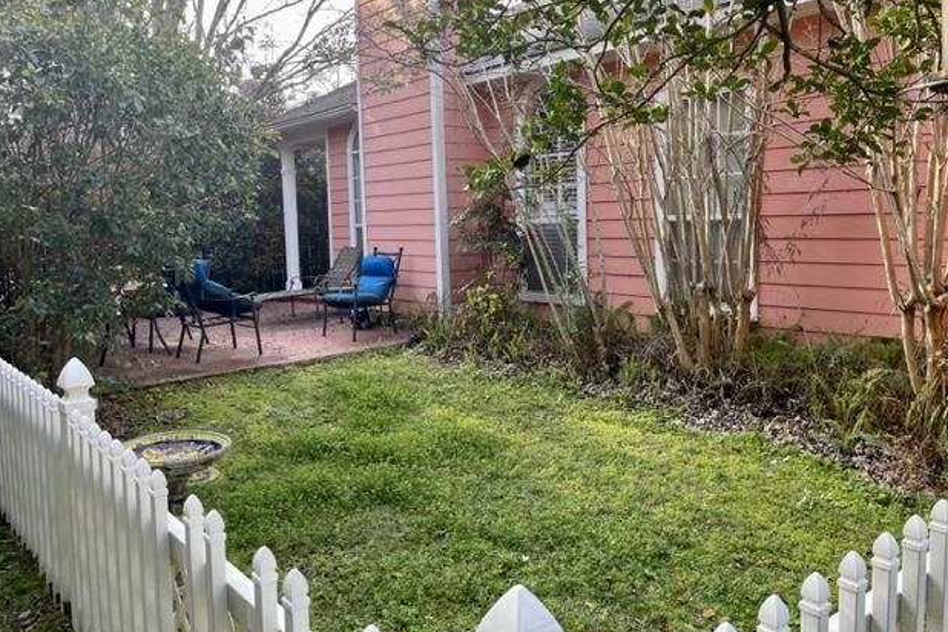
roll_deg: +2.0
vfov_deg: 46.3
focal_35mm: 28
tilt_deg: -4.2
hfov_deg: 65.5
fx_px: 737
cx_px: 459
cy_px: 279
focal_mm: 5.1
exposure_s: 1/212
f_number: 1.6
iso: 32
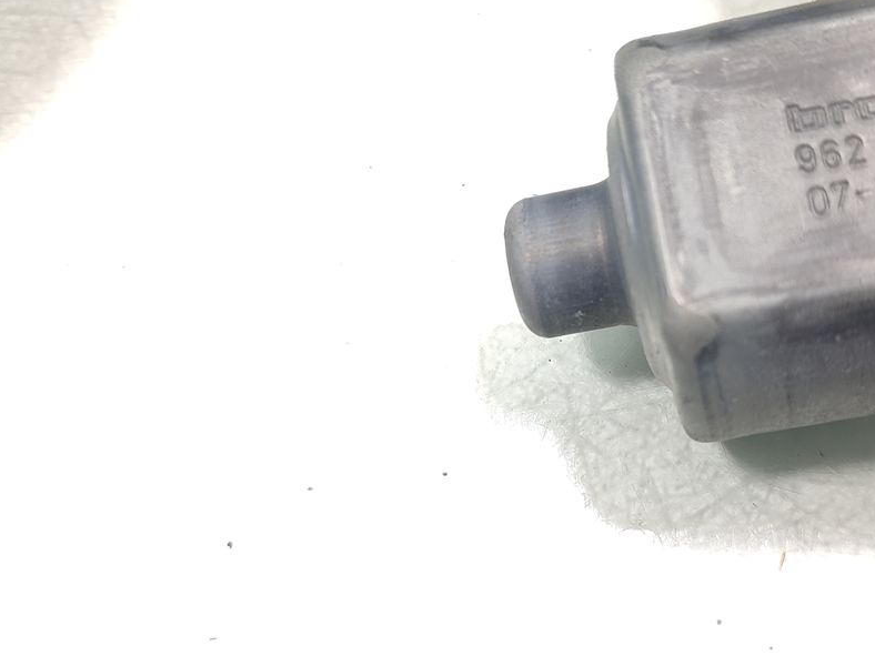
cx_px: 566
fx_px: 986
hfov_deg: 47.3
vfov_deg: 36.8
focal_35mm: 39
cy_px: 306
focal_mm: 5.89
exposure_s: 1/100
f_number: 1.89
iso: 200
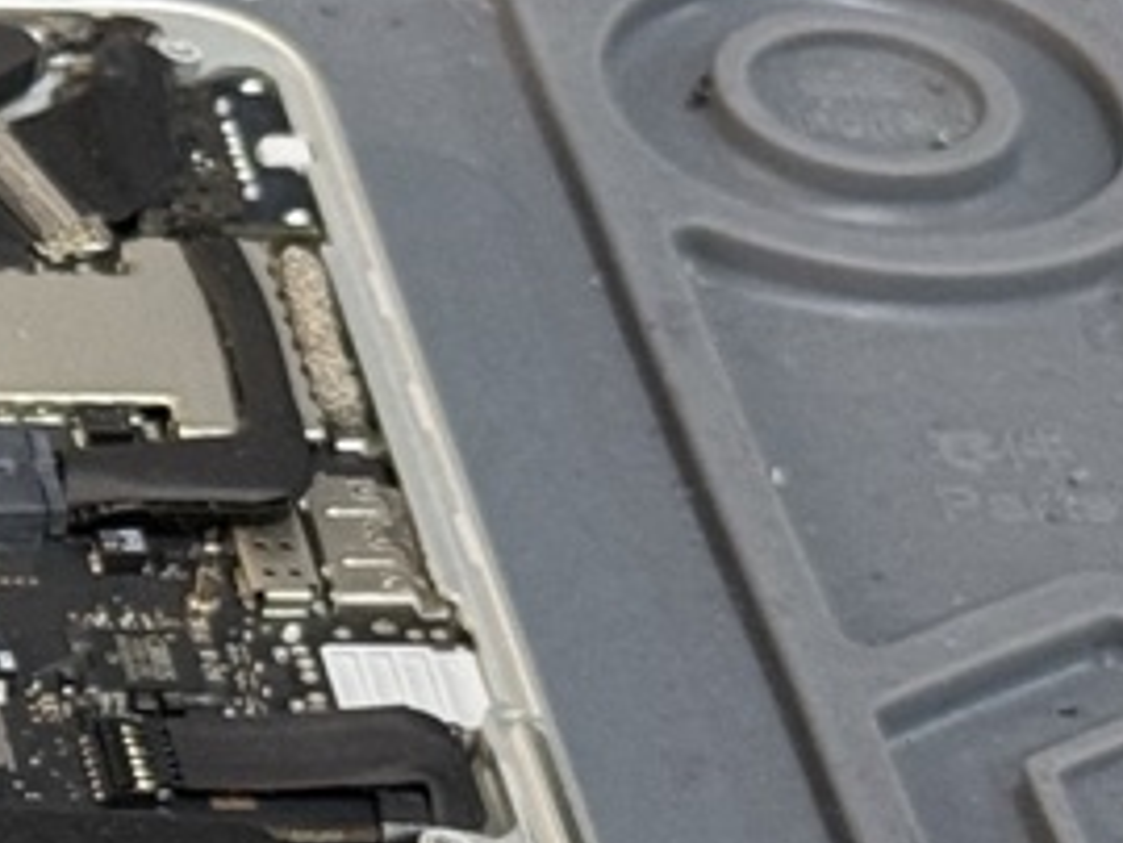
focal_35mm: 250
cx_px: -1611
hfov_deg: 7.4
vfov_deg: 5.9
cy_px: 396
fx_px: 8114
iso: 125
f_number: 1.78
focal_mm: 6.76
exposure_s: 1/60
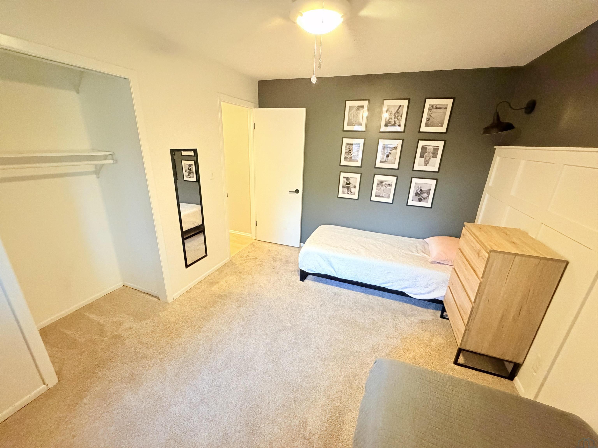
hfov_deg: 102.1
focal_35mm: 14
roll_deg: -2.1
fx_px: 242
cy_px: 224
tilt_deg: -19.2
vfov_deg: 85.7
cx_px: 299
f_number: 2.2
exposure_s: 1/60
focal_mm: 2.22
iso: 1250
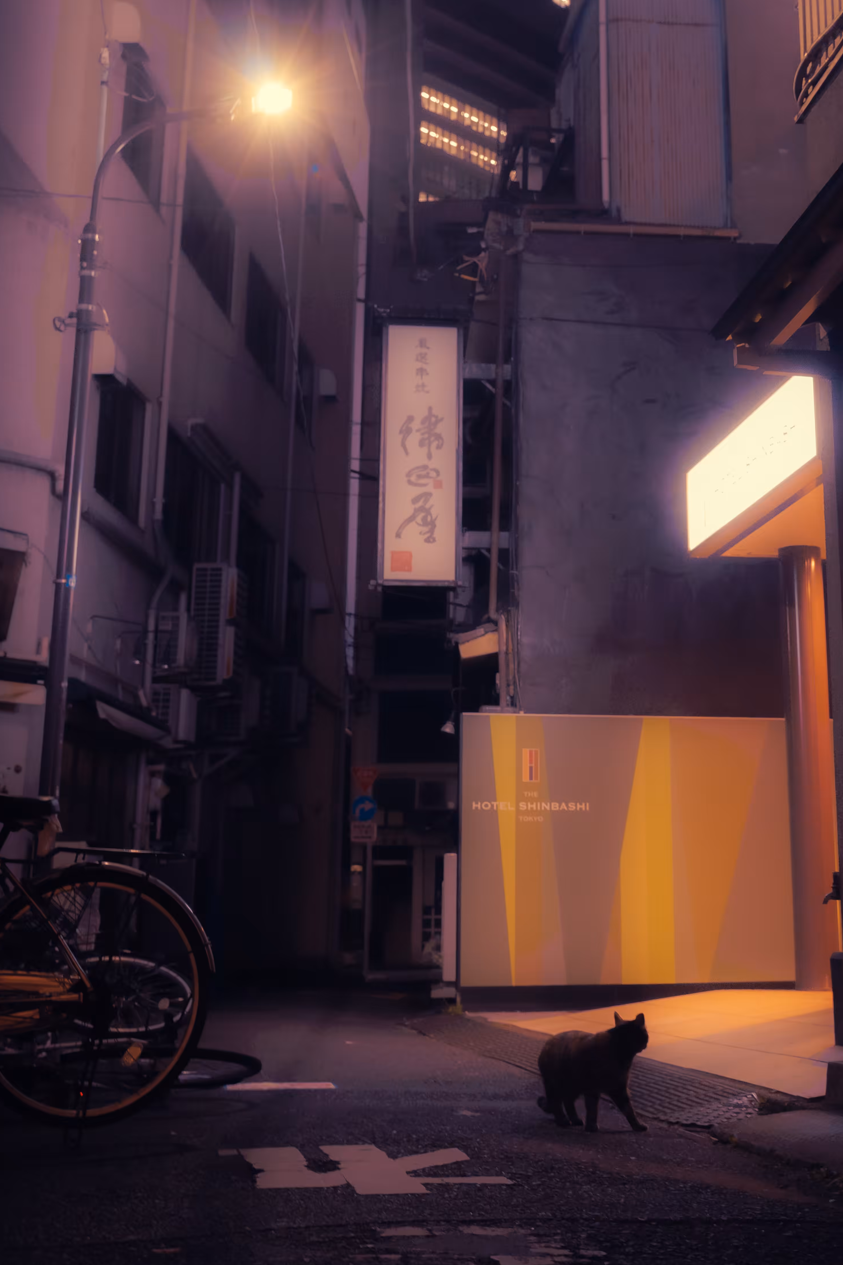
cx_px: 559
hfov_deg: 25.4
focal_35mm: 53
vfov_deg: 37.5
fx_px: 1862
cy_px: 655
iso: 1600
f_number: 5.6
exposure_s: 1/13
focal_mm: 39
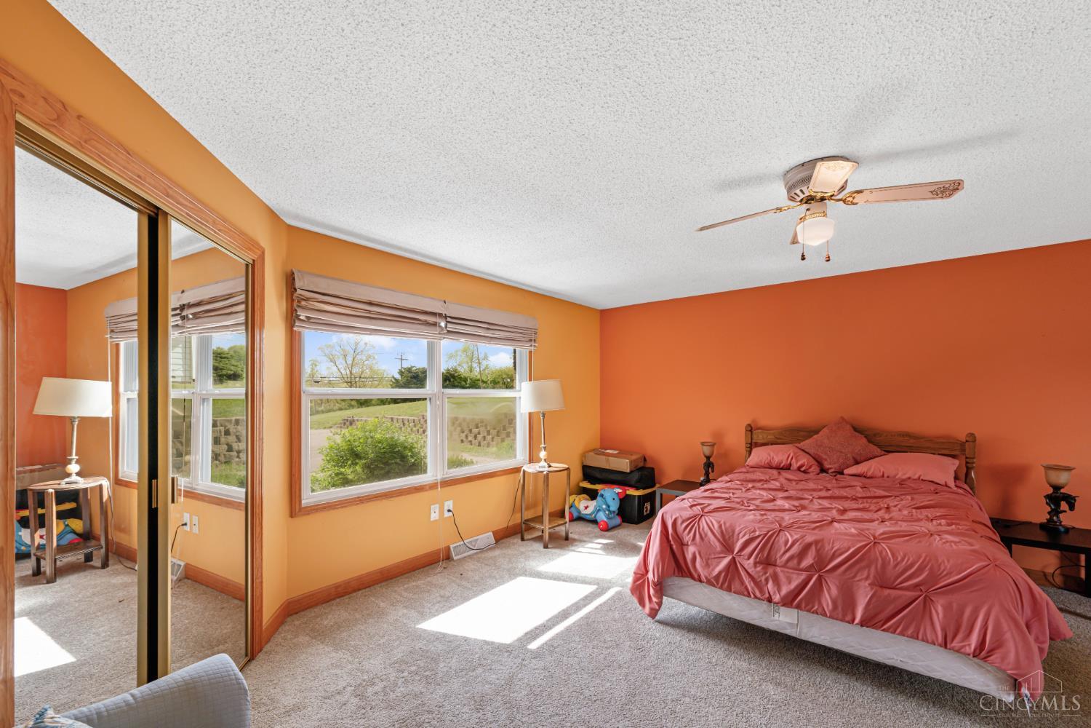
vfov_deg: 81.2
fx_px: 424
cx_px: 546
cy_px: 364
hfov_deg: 104.3
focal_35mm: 14
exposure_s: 1/160
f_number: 10
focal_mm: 14
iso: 100
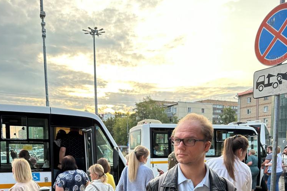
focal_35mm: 34
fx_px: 271
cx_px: 142
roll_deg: +0.3
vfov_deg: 36.2
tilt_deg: -7.5
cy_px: 176
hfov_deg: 55.8
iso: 80
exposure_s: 1/580
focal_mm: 6.86
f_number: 1.78
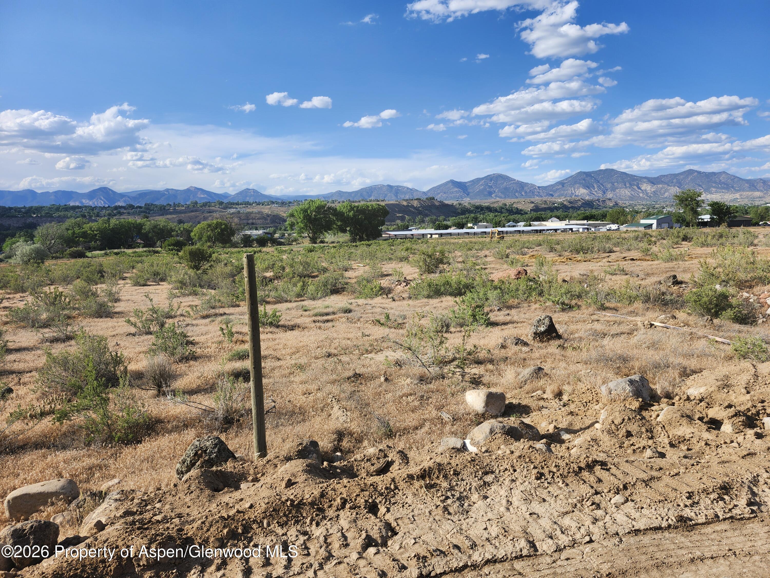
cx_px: 385
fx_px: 512
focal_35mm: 23
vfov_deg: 58.9
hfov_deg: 73.9
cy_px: 289
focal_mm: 5.54
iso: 25
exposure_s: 1/1476
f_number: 1.8
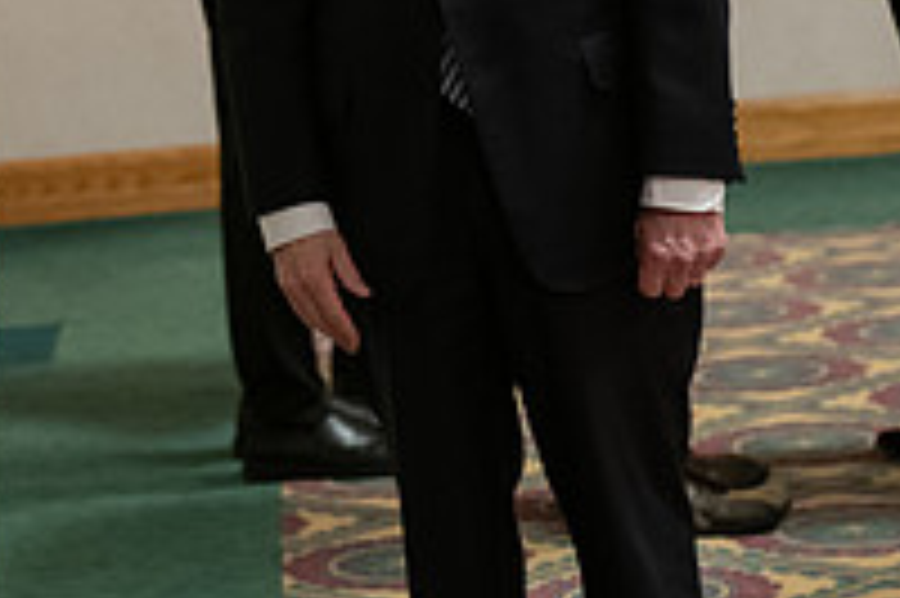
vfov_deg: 7.5
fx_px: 4496
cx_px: 54
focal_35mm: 180
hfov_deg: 11.3
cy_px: -218
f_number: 3.2
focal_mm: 62
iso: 2500
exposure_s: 1/200
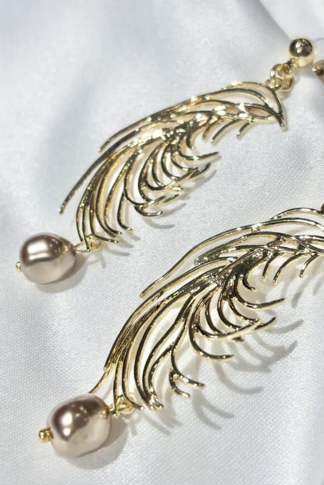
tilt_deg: -45.2
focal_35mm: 64
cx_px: 187
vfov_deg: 31.4
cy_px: 247
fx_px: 864
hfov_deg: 21.2
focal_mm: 5.96
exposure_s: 1/391
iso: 32
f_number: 1.6
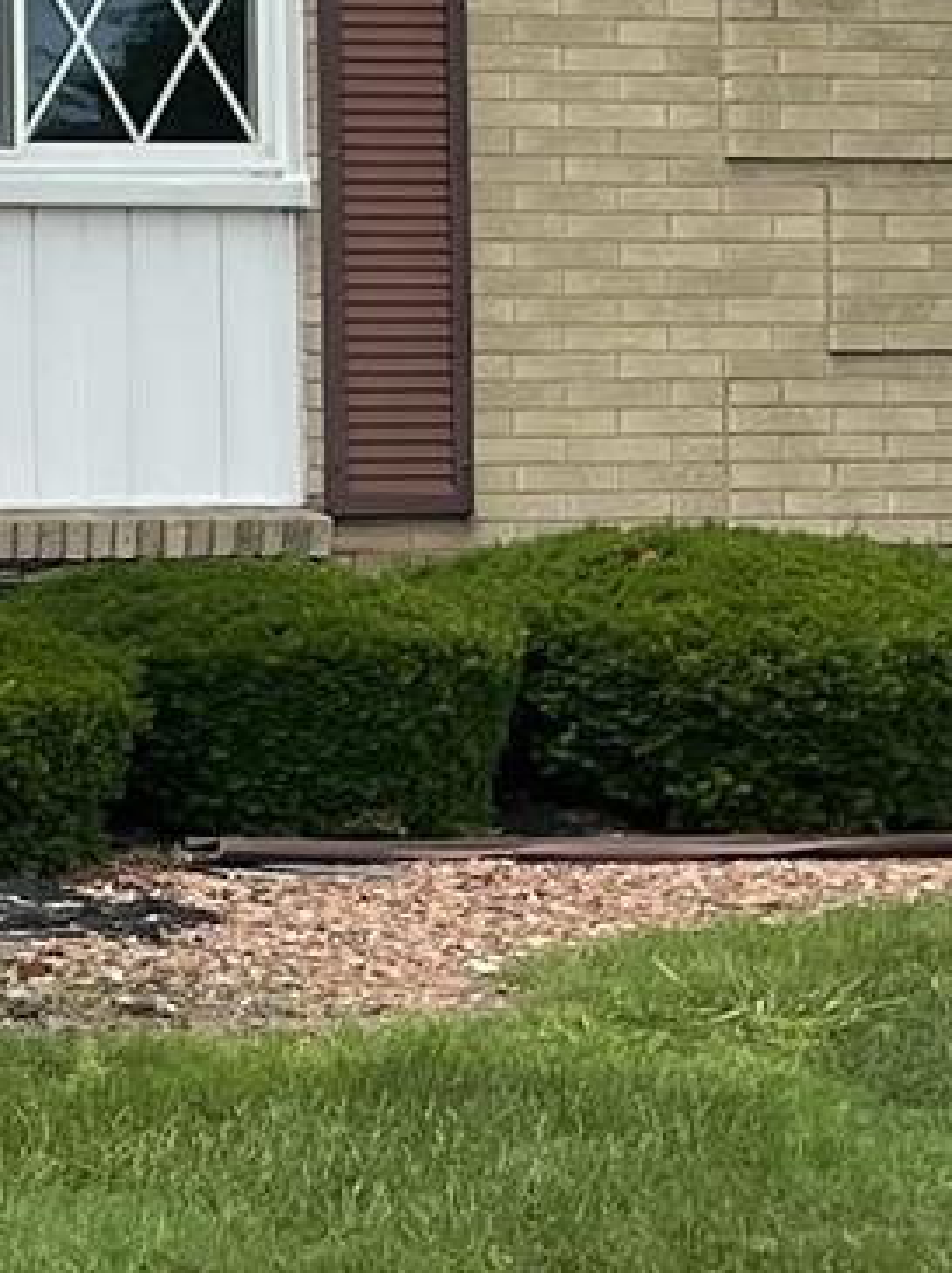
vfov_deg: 12.4
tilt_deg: +4.4
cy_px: -10
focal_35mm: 158
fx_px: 5804
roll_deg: -1.2
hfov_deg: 8.4
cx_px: -1520
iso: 32
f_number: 1.6
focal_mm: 5.1
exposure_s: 1/2924
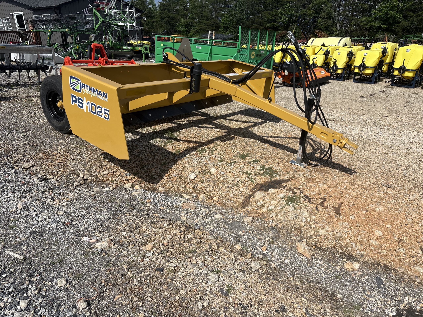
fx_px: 318
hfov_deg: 67.3
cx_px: 212
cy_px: 158
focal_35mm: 26
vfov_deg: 53.1
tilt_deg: -21.4
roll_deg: +2.0
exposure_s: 1/6329
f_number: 1.6
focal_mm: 5.96
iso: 50
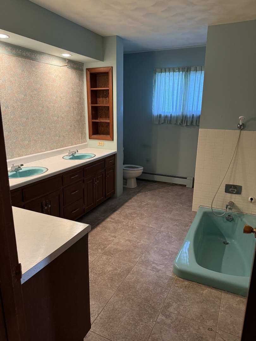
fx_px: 237
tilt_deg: -14.6
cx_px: 128
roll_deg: -1.1
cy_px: 170
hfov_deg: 56.8
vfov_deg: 71.6
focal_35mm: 24
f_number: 1.78
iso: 320
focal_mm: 6.76
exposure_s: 1/60
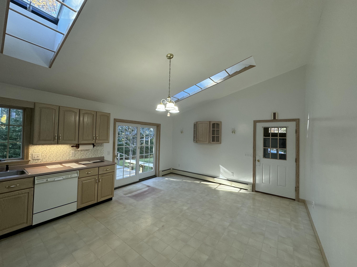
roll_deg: -1.5
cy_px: 134
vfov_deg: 85.7
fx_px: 144
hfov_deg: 102.1
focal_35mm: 14
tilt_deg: +1.6
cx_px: 178
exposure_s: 1/120
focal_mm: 2.22
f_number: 2.2
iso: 160
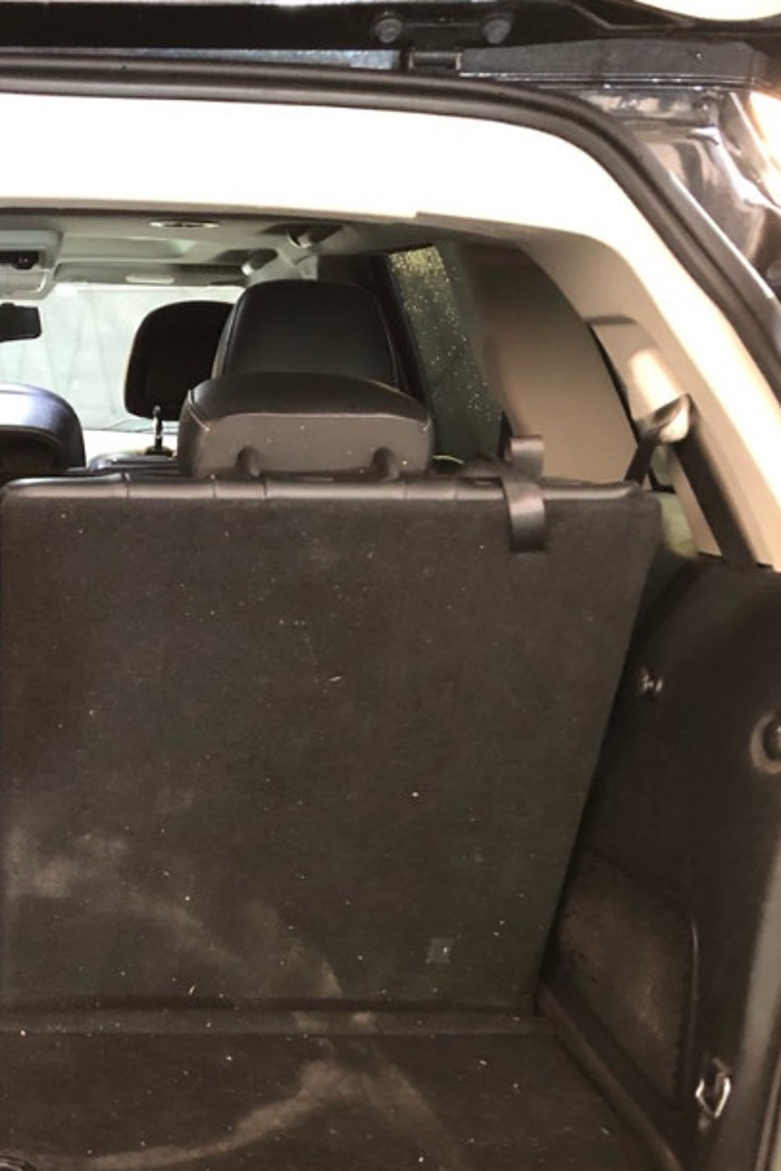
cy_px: 731
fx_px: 1594
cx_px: 15
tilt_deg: -16.1
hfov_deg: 26.2
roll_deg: +0.4
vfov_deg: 40.1
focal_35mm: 49
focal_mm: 3.99
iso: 80
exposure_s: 1/5
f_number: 1.8
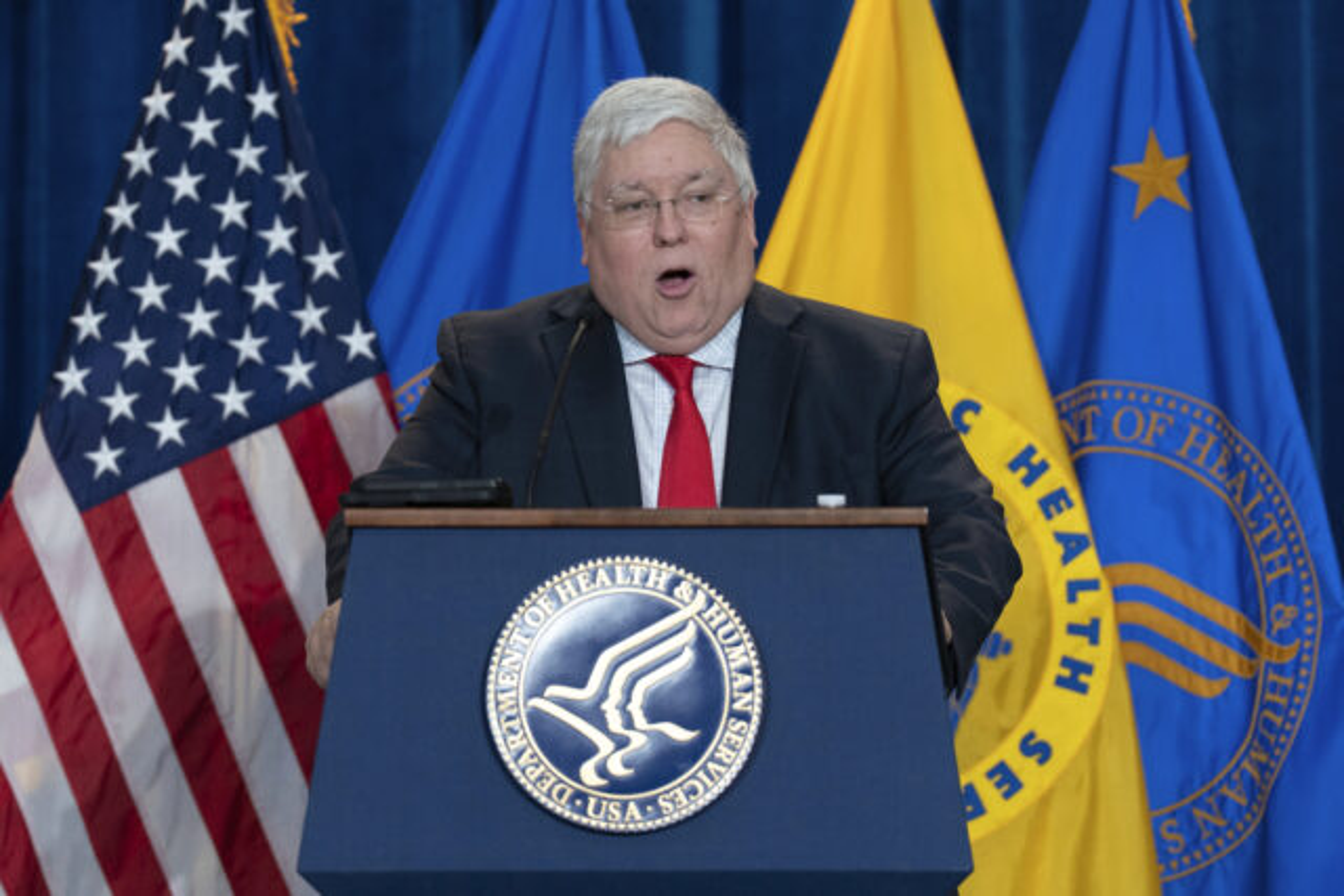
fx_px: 7468
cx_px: 672
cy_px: 448
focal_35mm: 200
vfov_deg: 6.9
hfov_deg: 10.3
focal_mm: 200
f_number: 3.2
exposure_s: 1/250
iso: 1250
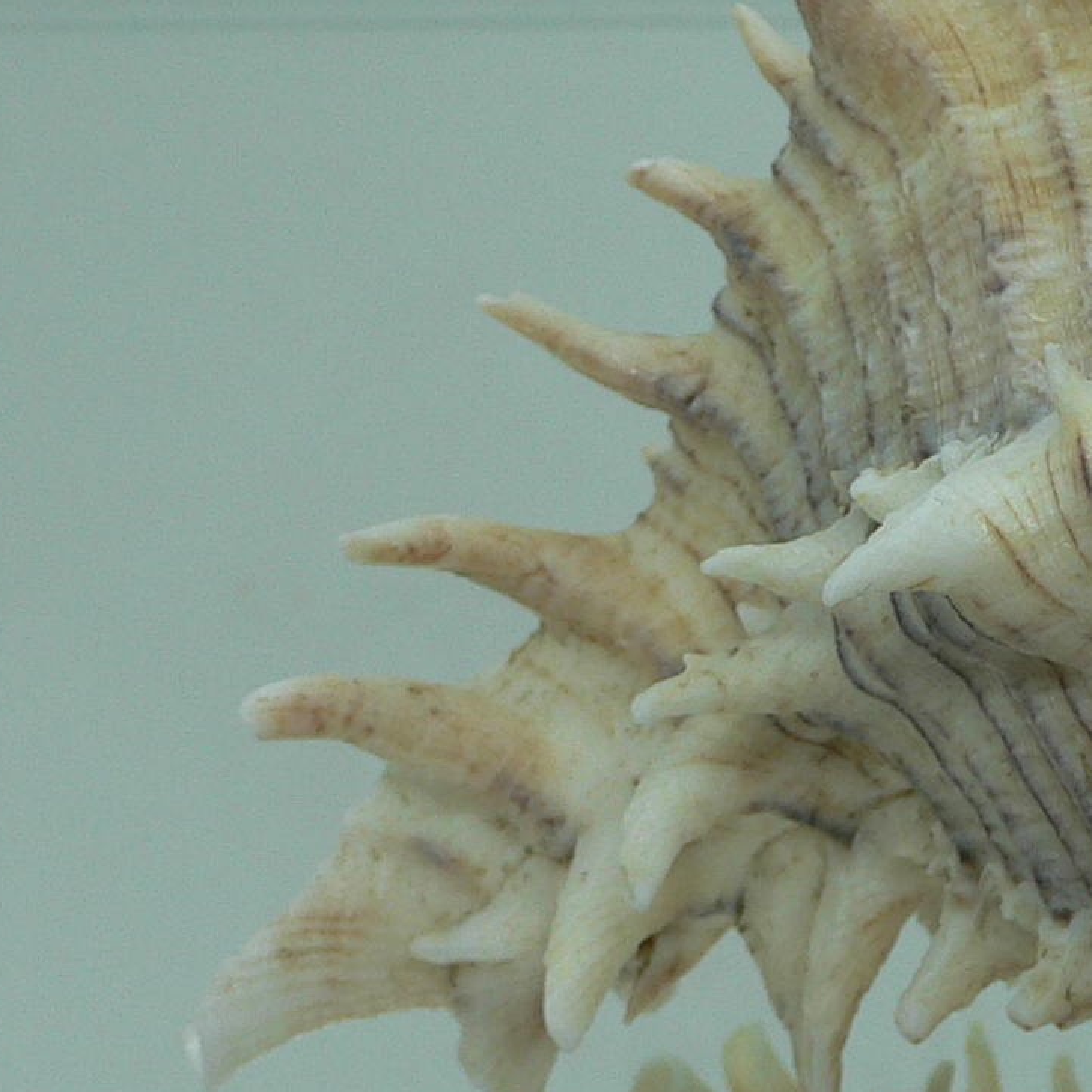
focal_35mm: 86
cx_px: 1182
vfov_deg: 20.2
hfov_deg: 19.4
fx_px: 3069
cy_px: 535
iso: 80
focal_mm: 4.6
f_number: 2.8
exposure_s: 1/60
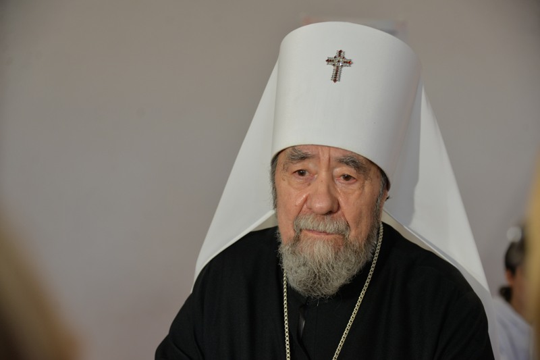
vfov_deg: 20.6
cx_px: 270
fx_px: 990
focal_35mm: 66
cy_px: 180
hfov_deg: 30.5
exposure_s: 1/125
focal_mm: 66
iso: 640
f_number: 4
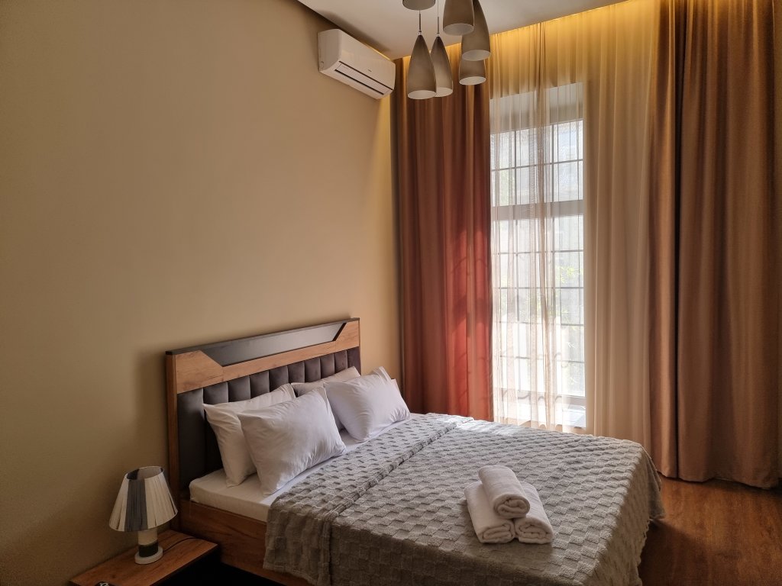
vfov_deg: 56.8
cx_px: 391
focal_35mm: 24
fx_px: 542
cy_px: 293
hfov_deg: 71.6
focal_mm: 6.7
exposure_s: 1/100
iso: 80
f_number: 1.8
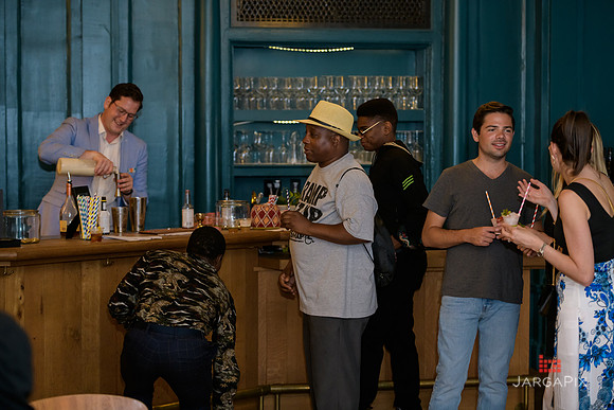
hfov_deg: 23.6
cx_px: 307
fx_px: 1467
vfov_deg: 15.9
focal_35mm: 86
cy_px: 205
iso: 1000
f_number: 3.2
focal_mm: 86
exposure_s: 1/125
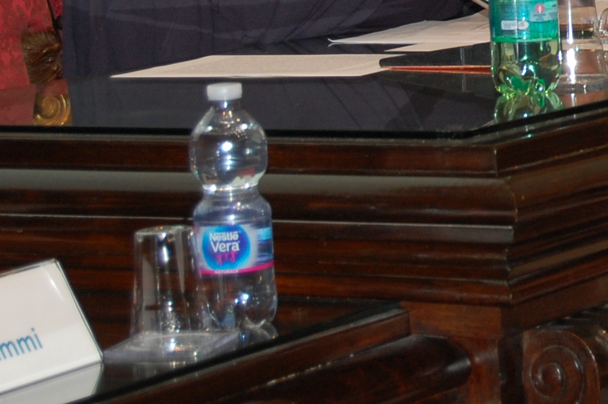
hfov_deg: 9.7
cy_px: -137
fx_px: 3509
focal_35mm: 208
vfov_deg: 6.5
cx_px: 841
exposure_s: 1/60
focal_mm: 46
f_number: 5.3
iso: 400
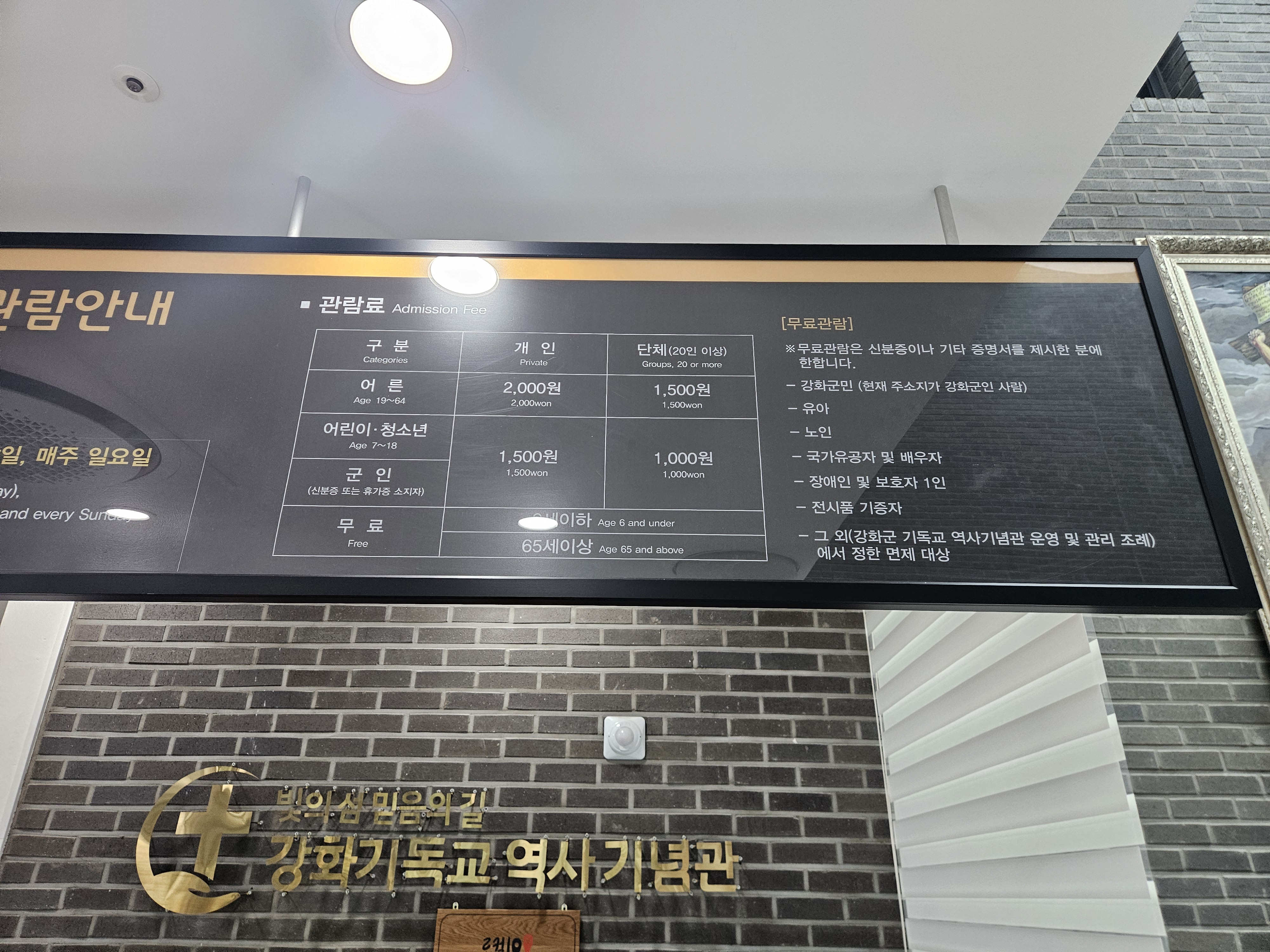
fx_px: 844
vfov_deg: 58.9
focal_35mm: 23
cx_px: 635
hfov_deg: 73.9
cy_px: 476
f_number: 1.8
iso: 320
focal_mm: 5.4
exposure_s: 1/359
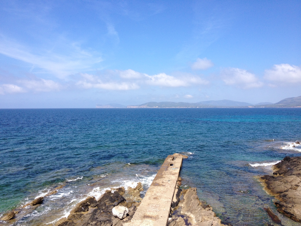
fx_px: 304
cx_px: 150
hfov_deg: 52.6
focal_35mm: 35
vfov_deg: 40.7
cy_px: 113
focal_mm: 4.28
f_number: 2.4
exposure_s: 1/1453
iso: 50
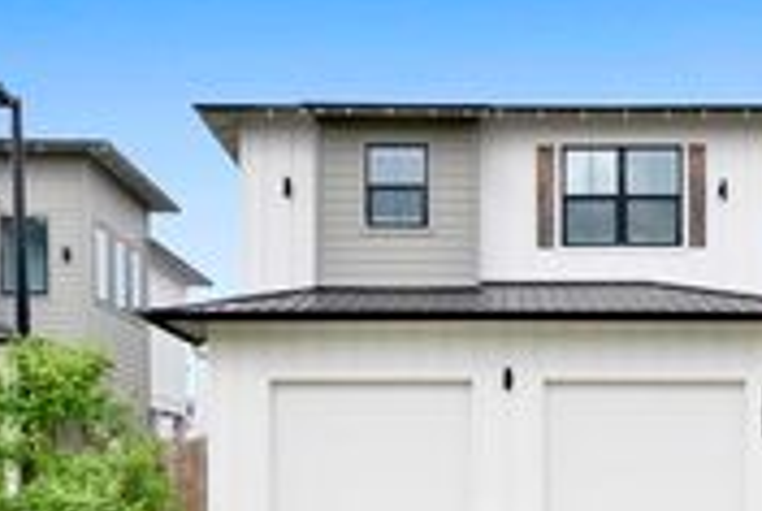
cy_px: 483
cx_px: 507
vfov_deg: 24.9
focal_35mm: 52
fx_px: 1111
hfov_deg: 37.4
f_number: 13
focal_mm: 18.5
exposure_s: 1/400
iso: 400
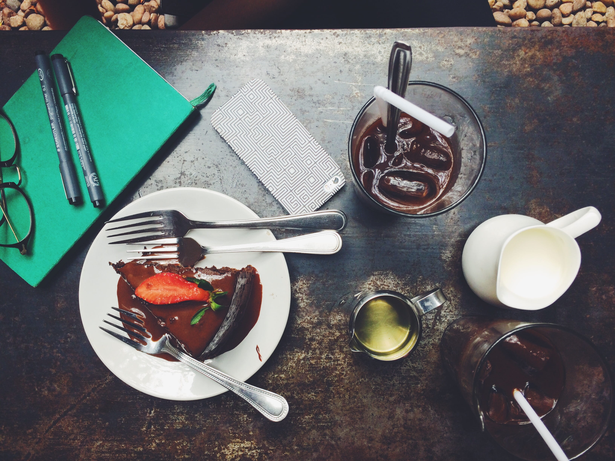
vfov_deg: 48.2
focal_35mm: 29
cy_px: 230
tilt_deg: -88.2
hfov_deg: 61.7
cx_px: 308
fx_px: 515
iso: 40
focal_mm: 4.15
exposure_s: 1/50
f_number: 2.2
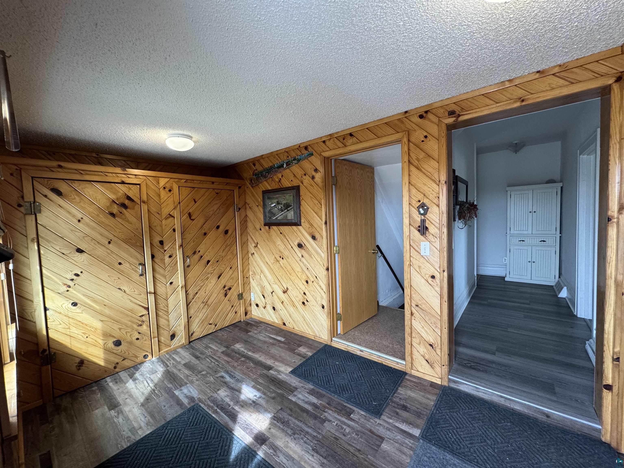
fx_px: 252
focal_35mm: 14
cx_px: 312
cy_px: 234
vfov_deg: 85.7
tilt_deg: -4.4
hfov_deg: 102.1
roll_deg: +2.2
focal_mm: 2.22
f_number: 2.2
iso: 160
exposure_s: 1/99
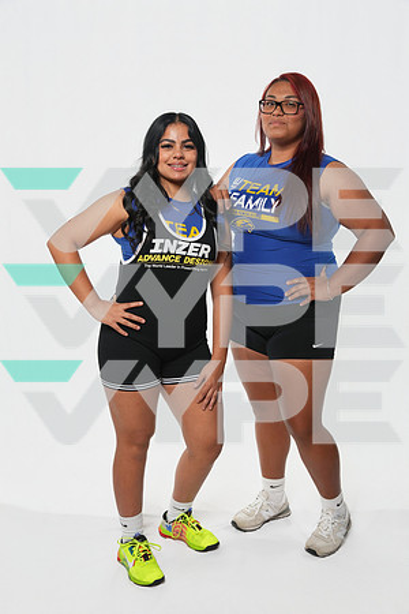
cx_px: 204
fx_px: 717
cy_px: 307
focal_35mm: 42
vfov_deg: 46.3
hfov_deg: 31.8
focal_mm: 42.1
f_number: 8
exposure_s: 1/125
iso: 500
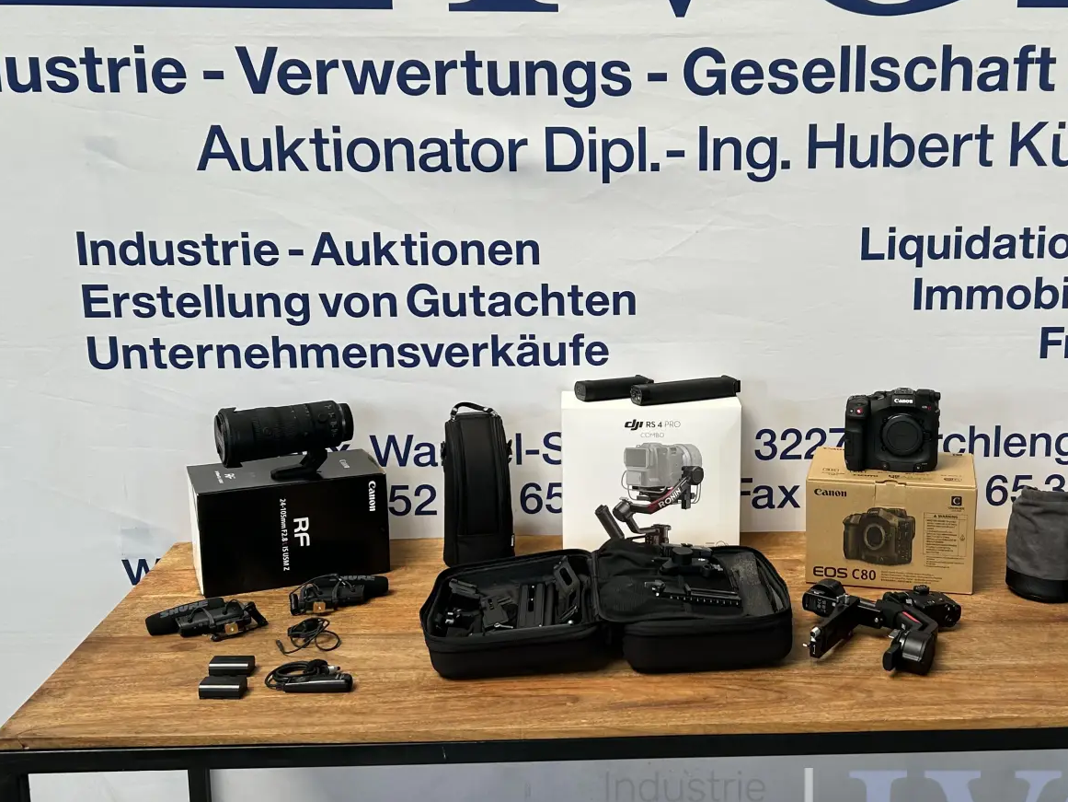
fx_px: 1327
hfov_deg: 43.5
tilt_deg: -11.5
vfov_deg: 33.6
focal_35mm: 43
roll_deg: +0.1
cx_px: 659
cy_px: 375
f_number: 1.5
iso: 40
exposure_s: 1/216
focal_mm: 5.7
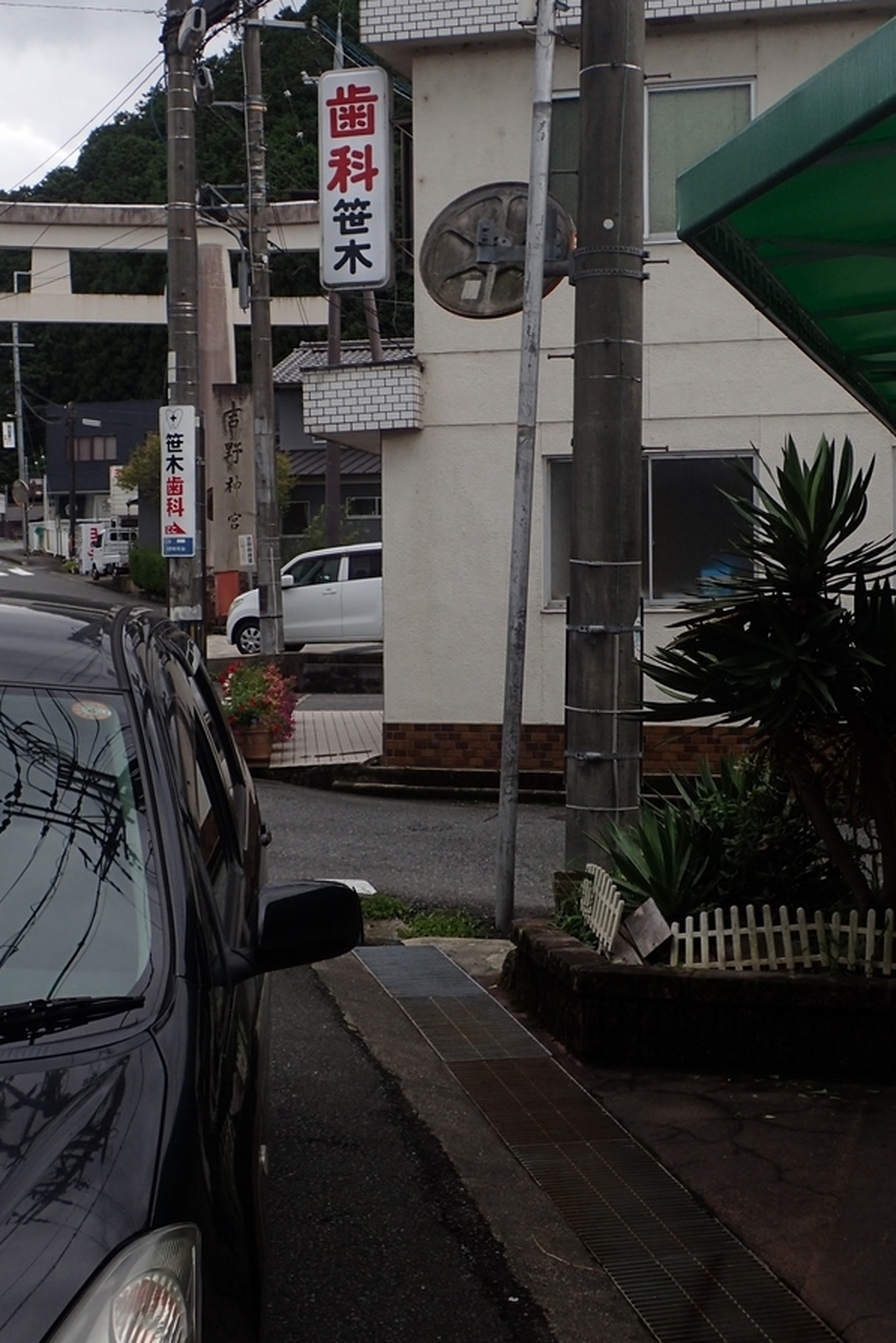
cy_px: 672
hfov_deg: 25.5
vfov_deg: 37.5
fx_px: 1978
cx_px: 458
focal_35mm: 53
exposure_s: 1/400
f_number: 3.5
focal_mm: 6.86
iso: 100
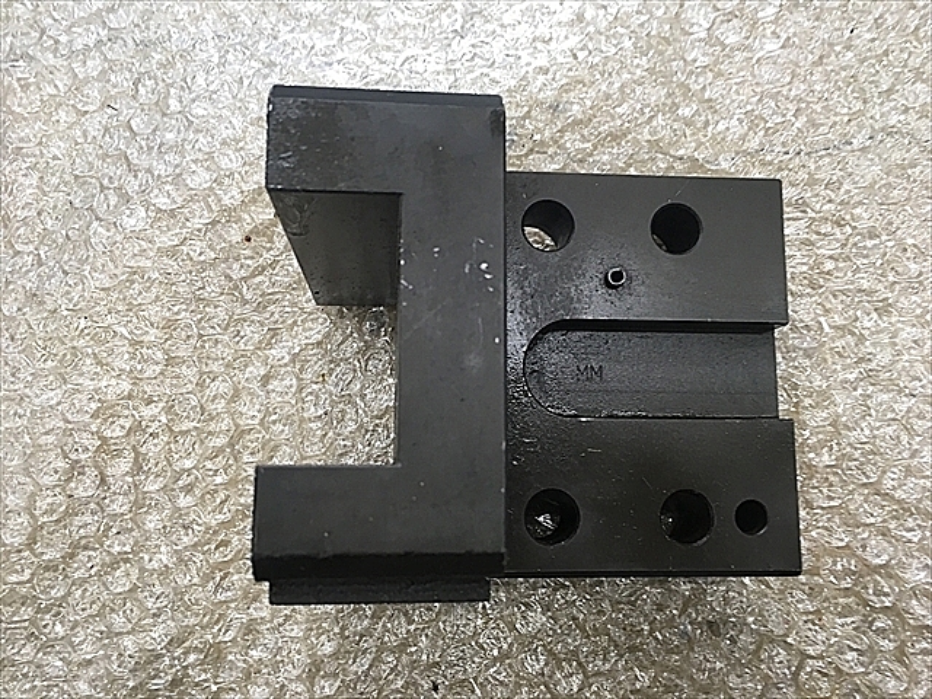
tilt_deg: -82.1
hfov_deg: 61.7
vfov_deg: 48.2
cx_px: 466
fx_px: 781
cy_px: 350
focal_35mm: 29
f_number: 2.2
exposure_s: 1/30
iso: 50
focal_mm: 4.15
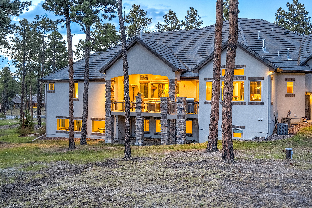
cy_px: 104
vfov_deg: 34.2
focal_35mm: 39
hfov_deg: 49.6
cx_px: 156
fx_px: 338
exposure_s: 1/8
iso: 800
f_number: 5
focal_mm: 39
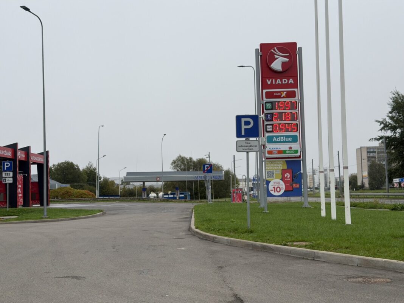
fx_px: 560
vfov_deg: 30.3
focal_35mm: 48
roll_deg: +1.4
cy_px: 152
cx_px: 202
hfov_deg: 39.7
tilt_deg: +3.1
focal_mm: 6.76
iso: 64
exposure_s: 1/1055
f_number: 1.78
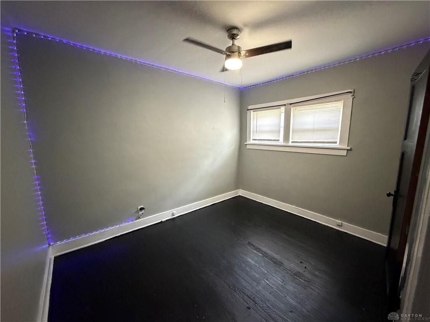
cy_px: 161
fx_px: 174
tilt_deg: -10.1
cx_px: 215
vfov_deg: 85.7
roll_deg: +1.1
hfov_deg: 102.1
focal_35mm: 14
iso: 1250
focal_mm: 2.22
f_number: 2.2
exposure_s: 1/60
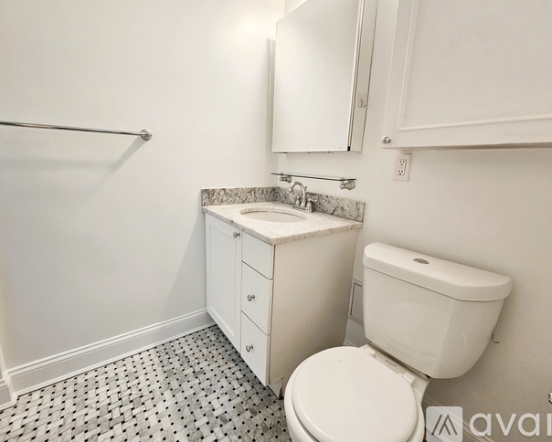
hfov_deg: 100.6
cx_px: 269
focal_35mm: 14
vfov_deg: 88.0
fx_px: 229
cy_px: 215
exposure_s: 1/60.2
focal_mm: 2.2
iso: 100
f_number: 2.2
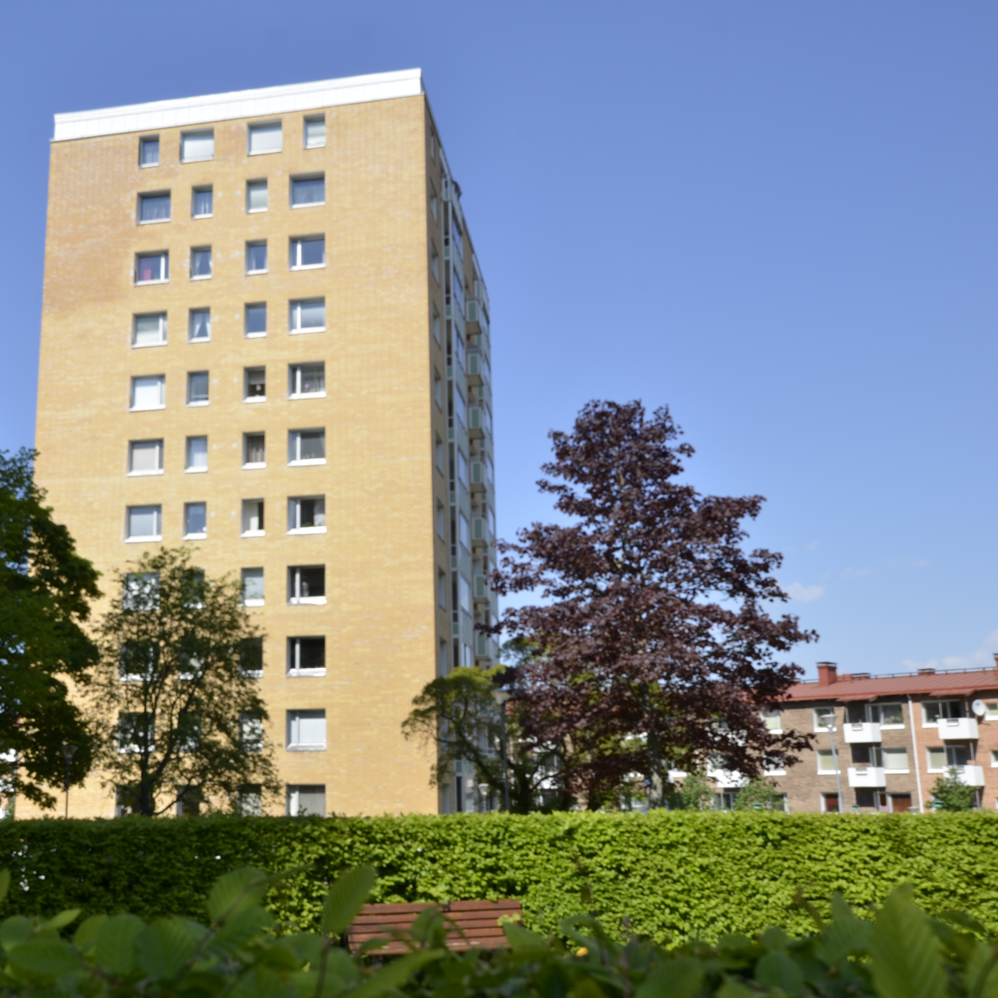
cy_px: 499
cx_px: 343
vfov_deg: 42.8
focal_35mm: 39
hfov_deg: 42.3
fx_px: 1272
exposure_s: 1/250
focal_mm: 20
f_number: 8
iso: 125
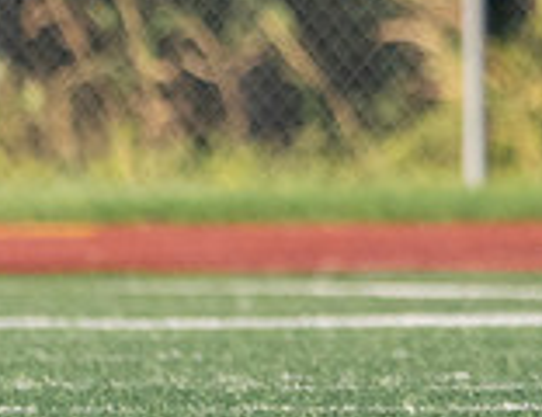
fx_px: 38718
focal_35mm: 2450
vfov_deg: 0.6
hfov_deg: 0.8
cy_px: -292
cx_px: 1025
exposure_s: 1/1250
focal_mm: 400
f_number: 7.1
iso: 1000
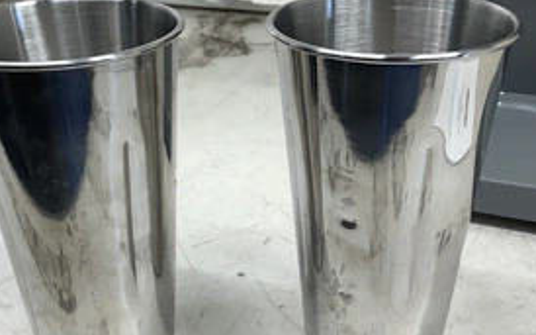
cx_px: 250
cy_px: 178
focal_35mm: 48
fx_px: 701
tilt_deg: -29.4
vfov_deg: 26.8
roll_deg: +1.9
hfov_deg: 41.8
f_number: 2.4
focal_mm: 3.3
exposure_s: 1/100
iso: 64
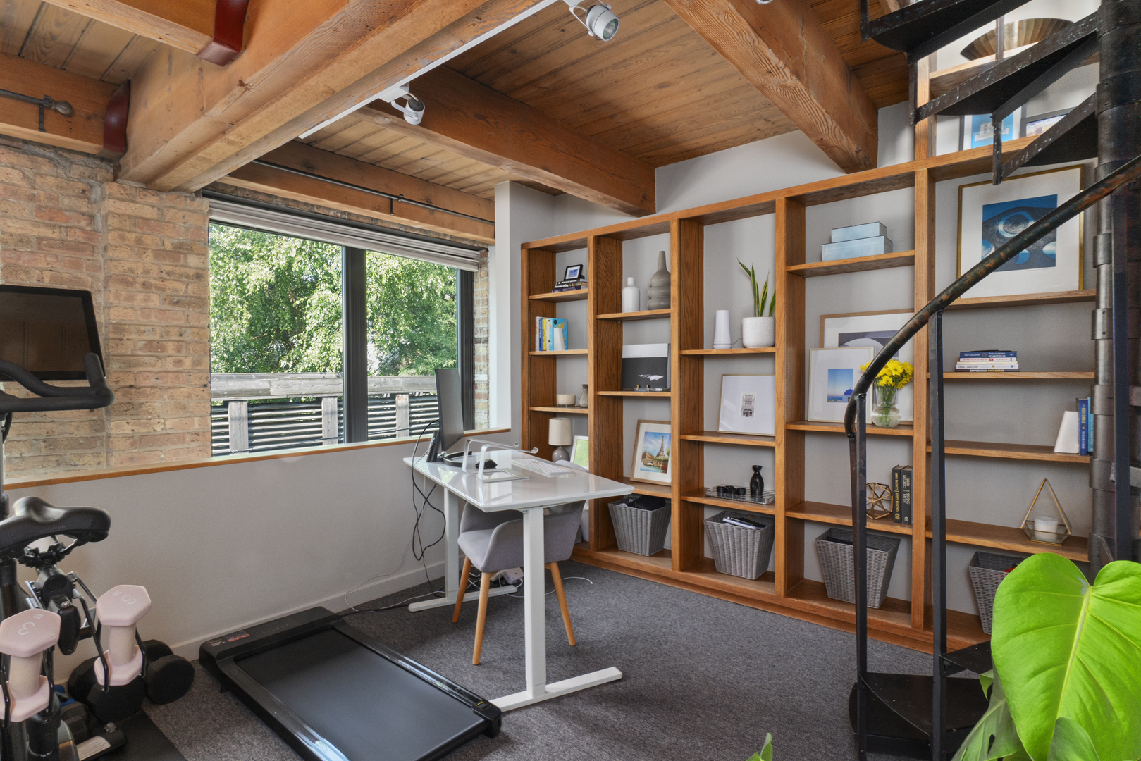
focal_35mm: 18
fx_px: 571
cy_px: 380
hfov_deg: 90.0
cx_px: 570
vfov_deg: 67.4
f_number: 11
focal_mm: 12
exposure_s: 1/2
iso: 400
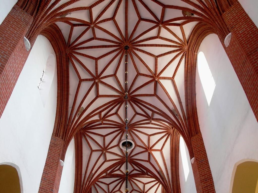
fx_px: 268
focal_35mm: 36
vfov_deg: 39.7
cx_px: 129
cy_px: 96
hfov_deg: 51.4
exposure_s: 1/30
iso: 200
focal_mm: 7.8
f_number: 2.7
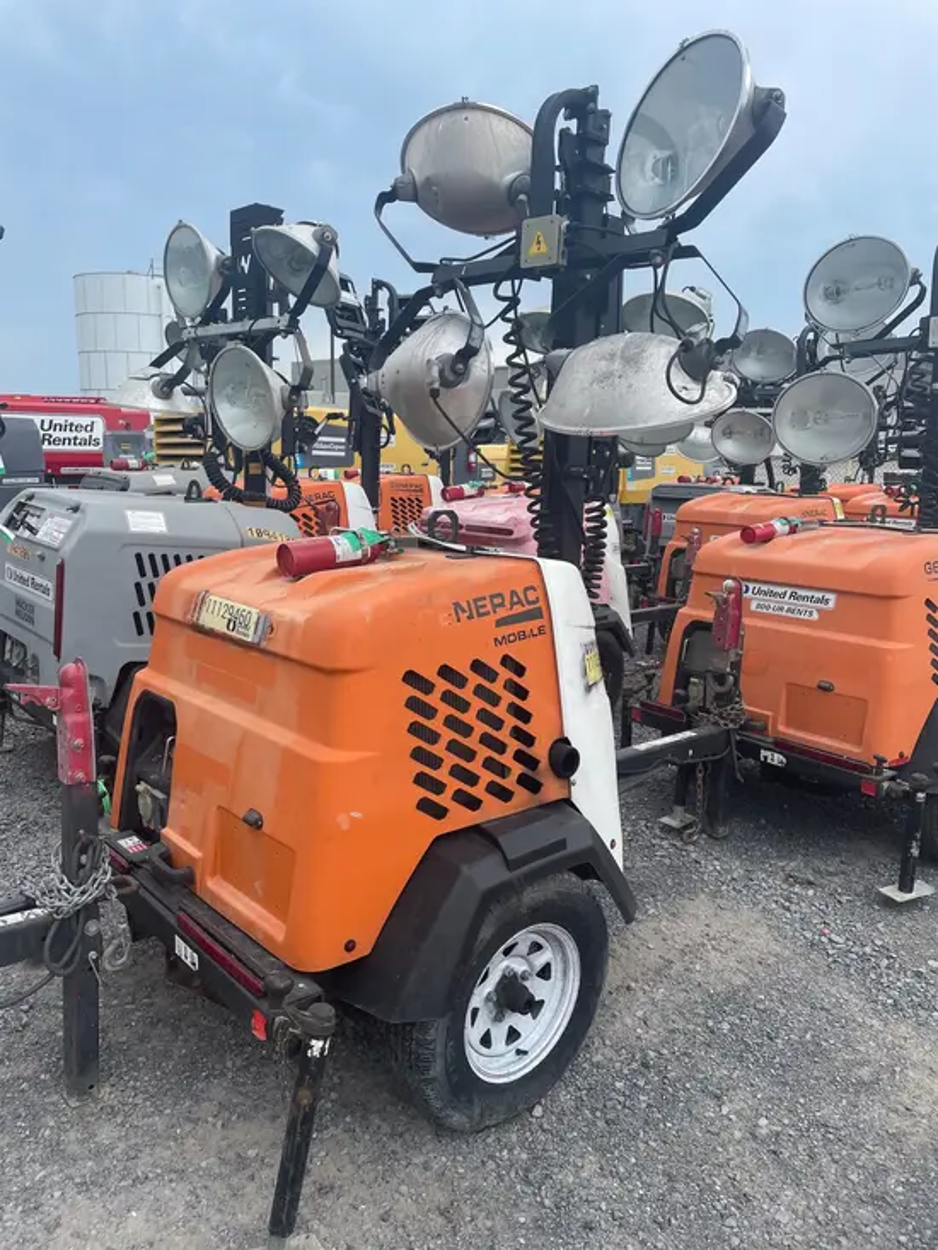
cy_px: 625
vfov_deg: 67.3
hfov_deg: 53.1
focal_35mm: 26
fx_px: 939
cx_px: 469
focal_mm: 4.2
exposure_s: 1/1350
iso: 32
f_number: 1.6
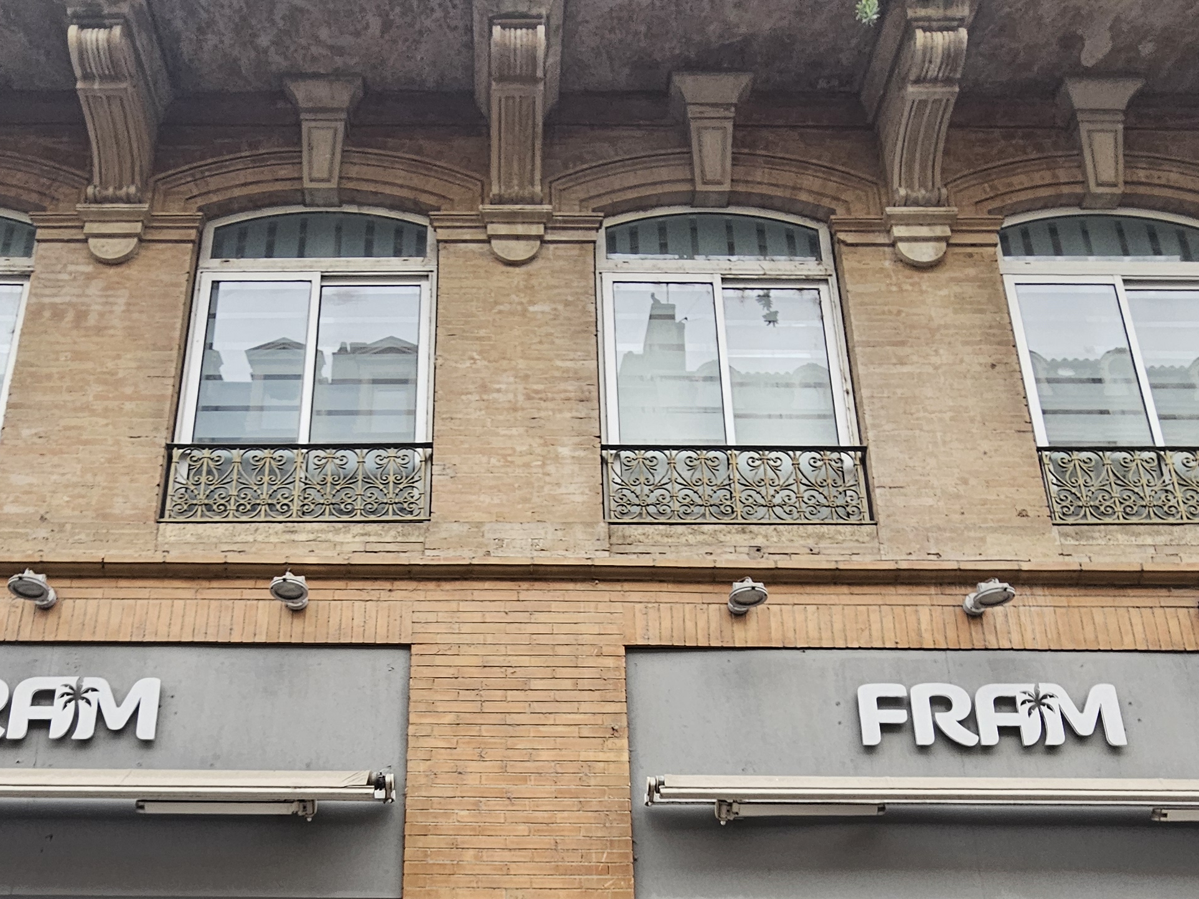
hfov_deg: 65.0
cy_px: 844
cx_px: 510
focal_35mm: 27
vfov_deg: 45.4
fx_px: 935
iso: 80
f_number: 2.2
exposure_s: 1/100
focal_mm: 2.2
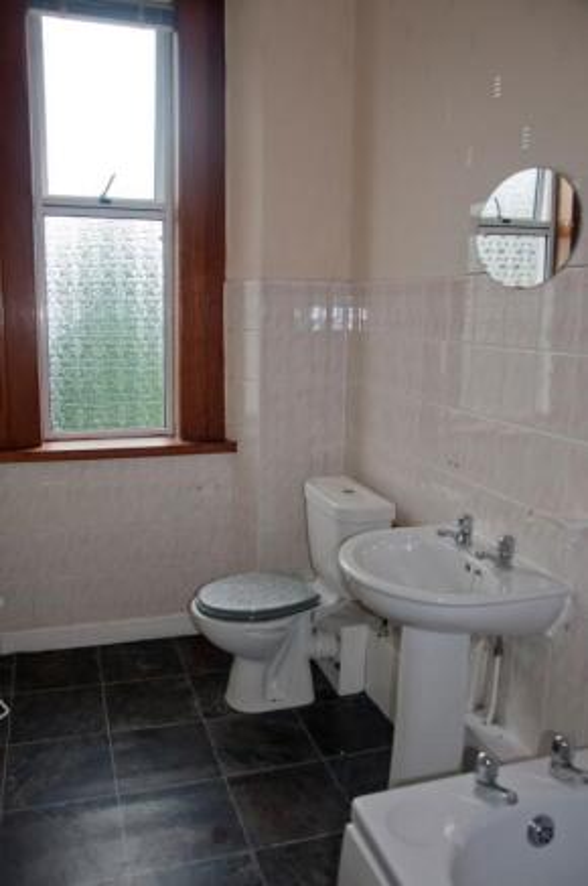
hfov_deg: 47.8
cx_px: 294
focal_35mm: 27
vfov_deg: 67.5
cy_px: 443
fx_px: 664
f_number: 3.5
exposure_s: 1/200
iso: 360
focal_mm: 18
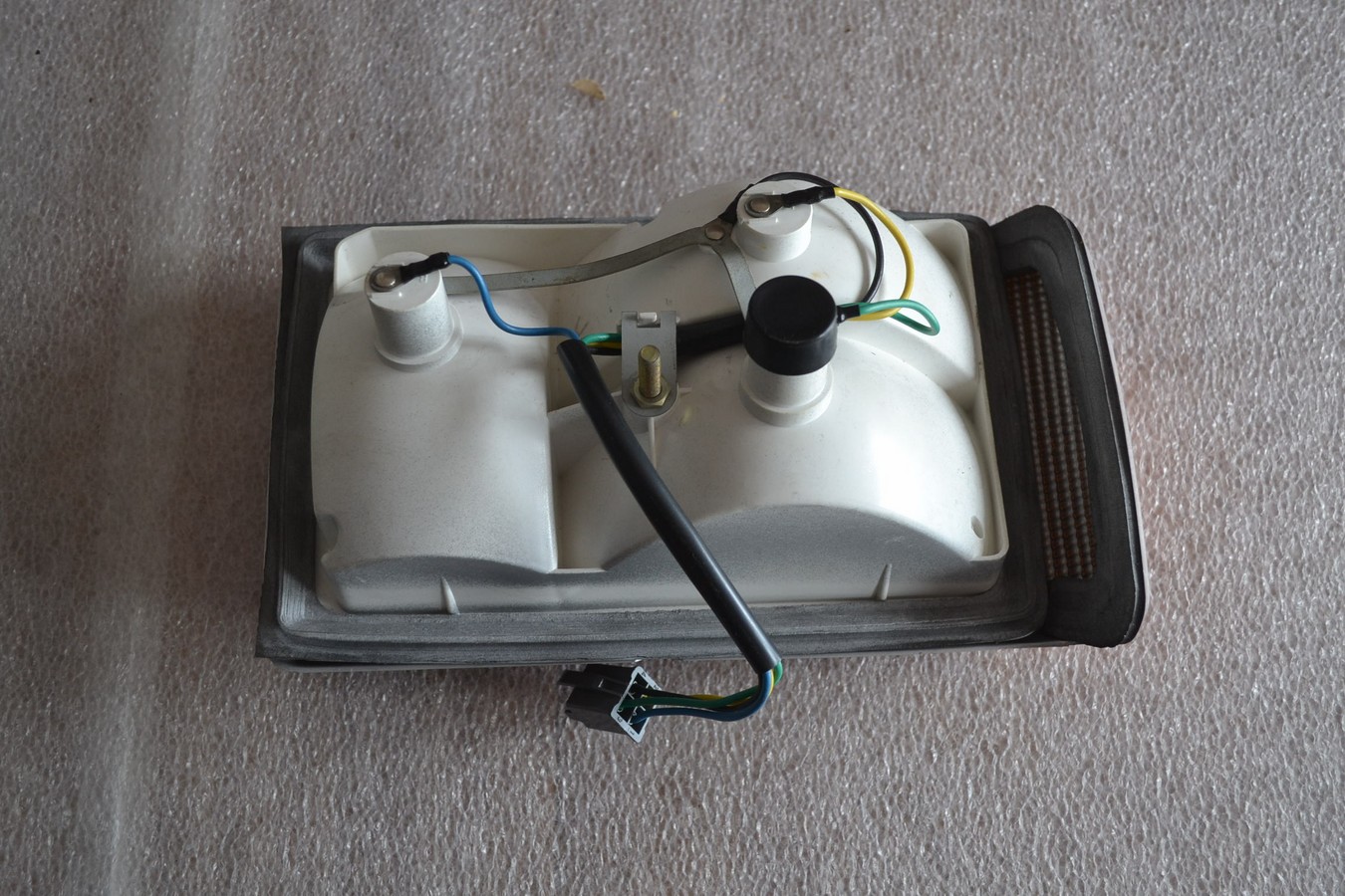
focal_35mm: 36
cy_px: 448
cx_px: 672
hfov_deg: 53.1
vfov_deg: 36.9
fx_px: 1345
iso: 400
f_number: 4
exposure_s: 1/60
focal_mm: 24
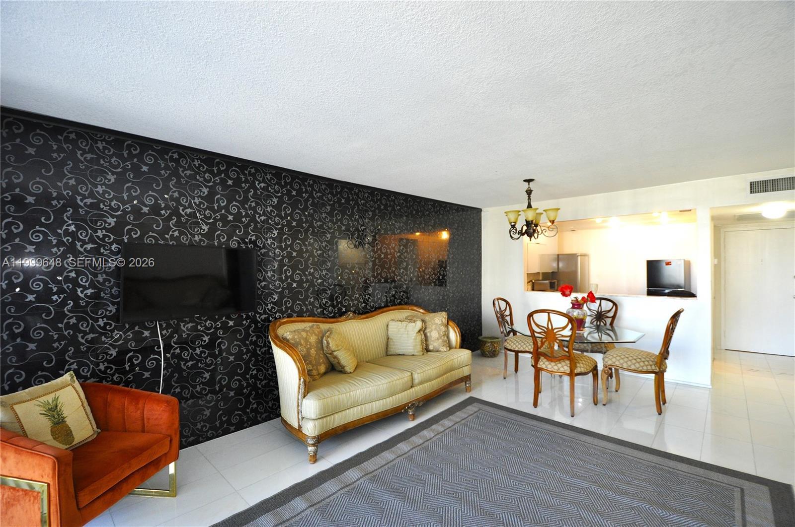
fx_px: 331
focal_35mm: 15
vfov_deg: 77.2
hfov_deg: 100.5
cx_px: 398
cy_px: 264
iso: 800
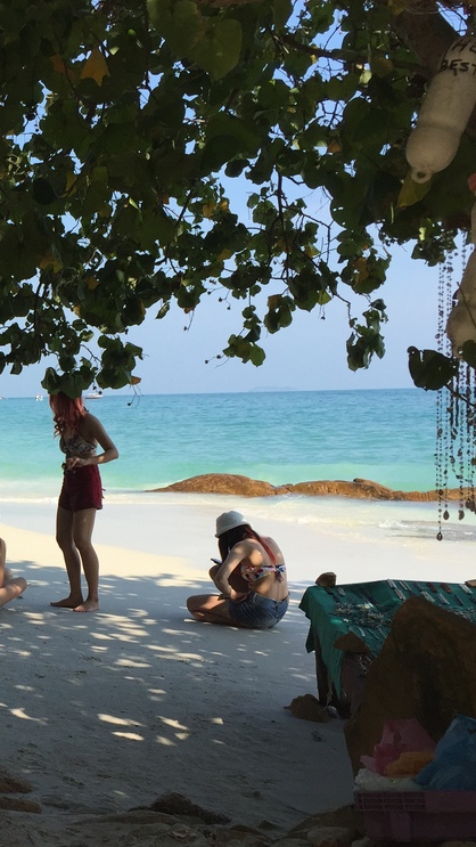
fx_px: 1144
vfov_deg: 40.5
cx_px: -74
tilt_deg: -3.9
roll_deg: -0.5
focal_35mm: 51
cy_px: 480
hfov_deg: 22.0
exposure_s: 1/1582
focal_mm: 4.15
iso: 32
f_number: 2.2
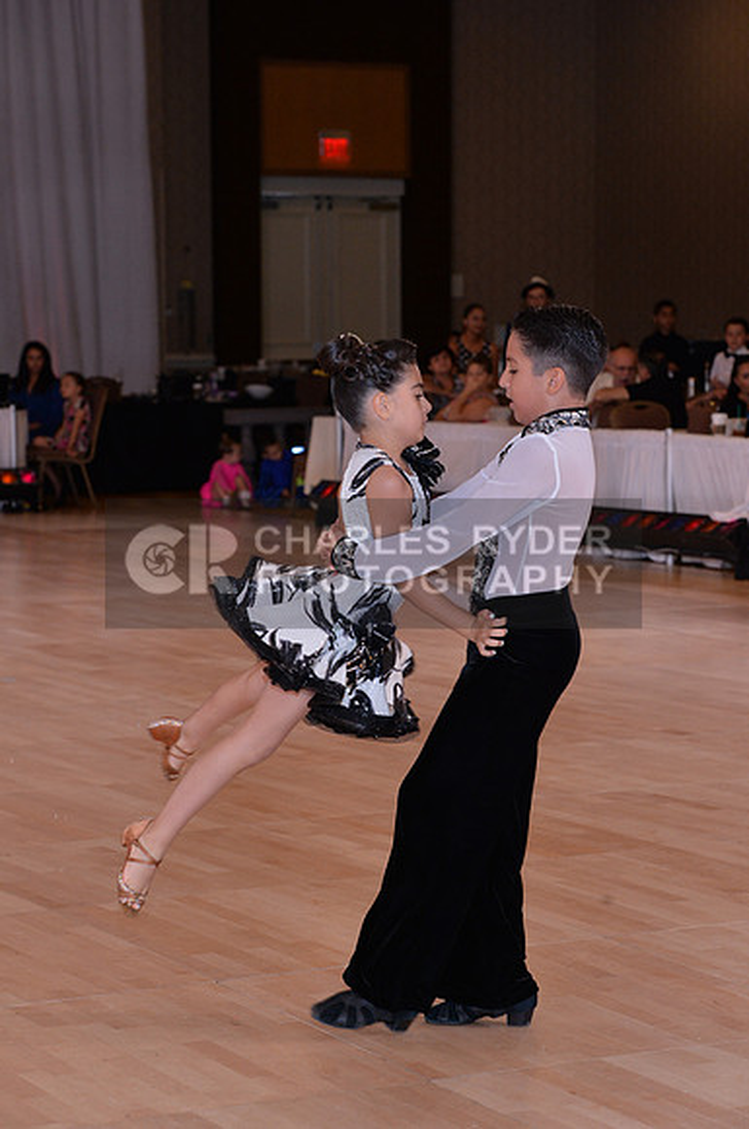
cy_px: 564
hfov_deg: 13.0
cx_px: 374
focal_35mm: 105
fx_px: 3286
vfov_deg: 19.5
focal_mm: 105
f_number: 6.3
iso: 2000
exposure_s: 1/250
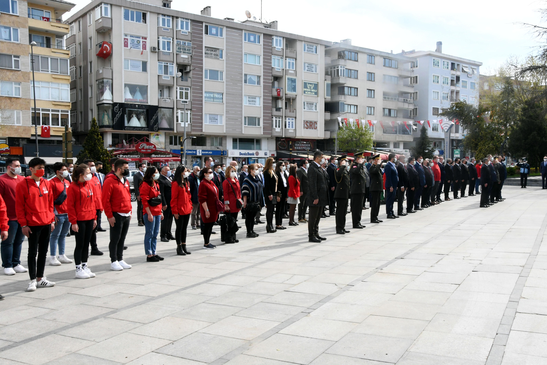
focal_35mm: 36
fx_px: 547
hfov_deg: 53.1
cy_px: 182
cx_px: 274
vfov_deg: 36.9
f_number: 25
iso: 1600
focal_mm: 24
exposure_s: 1/250
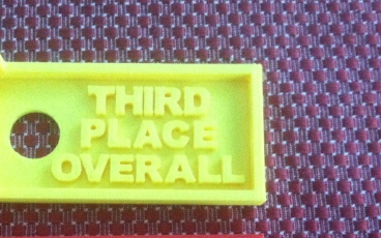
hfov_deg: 37.3
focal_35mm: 54
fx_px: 561
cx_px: 146
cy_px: 202
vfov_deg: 23.5
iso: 1000
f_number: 2.8
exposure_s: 1/15
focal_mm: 3.85
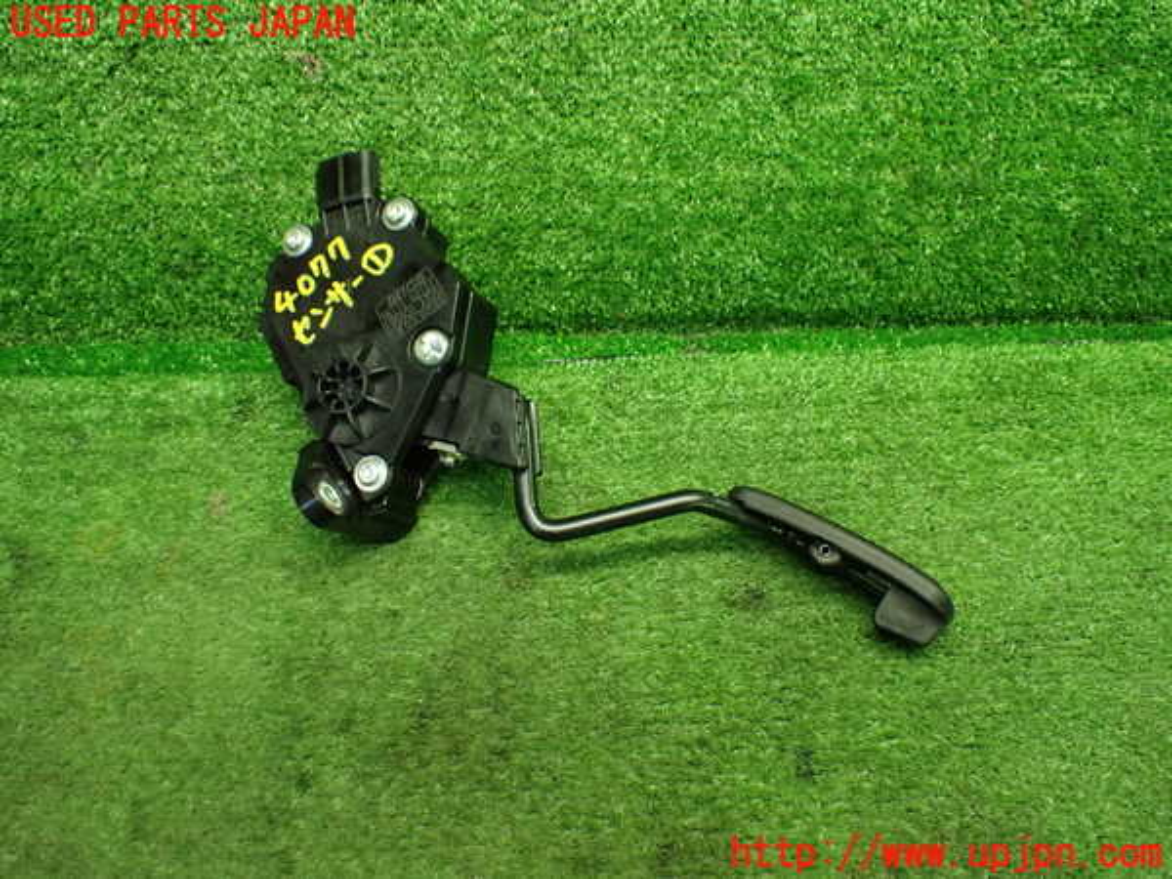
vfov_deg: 46.8
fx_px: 1016
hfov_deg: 60.0
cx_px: 586
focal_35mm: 30
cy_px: 440
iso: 800
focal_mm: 5.4
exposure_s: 1/100
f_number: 2.3
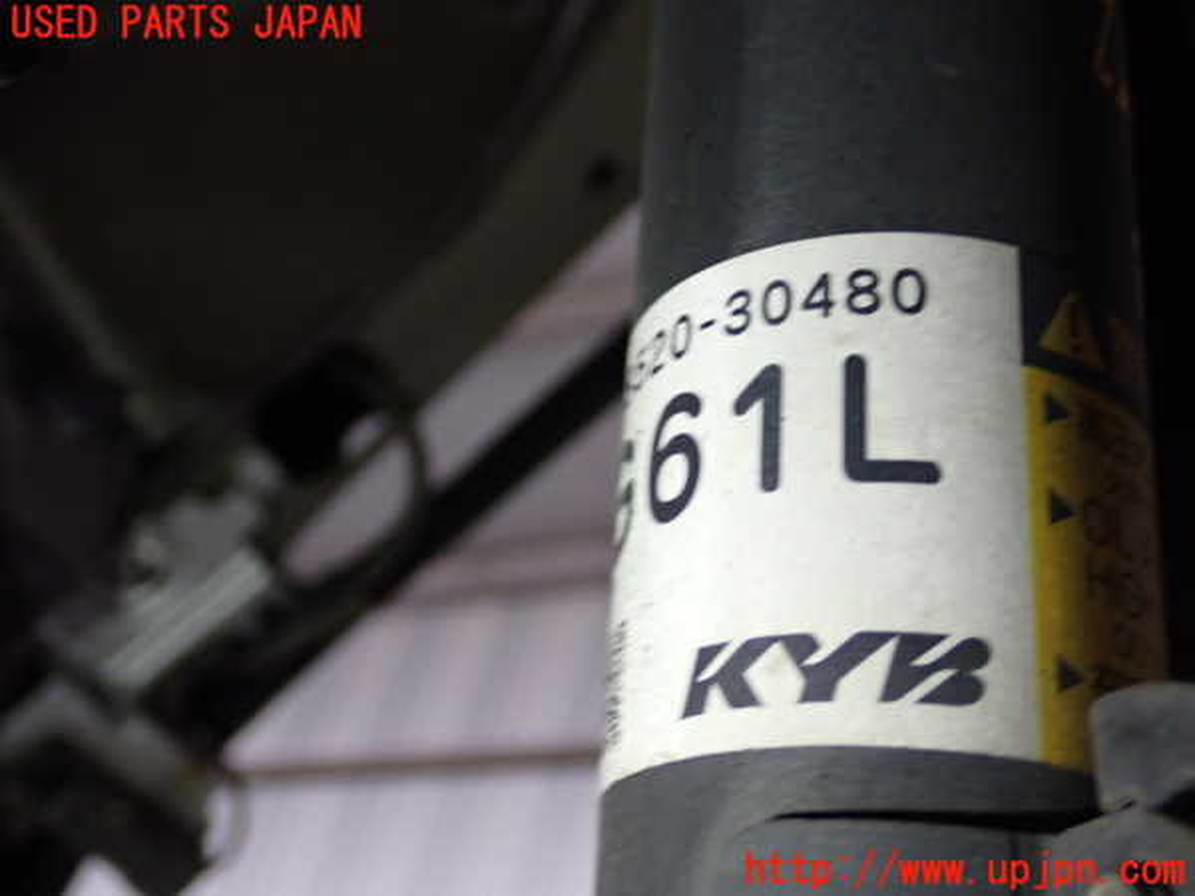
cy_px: 448
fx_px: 1726
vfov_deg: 29.1
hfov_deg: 38.2
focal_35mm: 50
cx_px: 598
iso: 400
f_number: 3.2
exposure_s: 1/50
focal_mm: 9.01
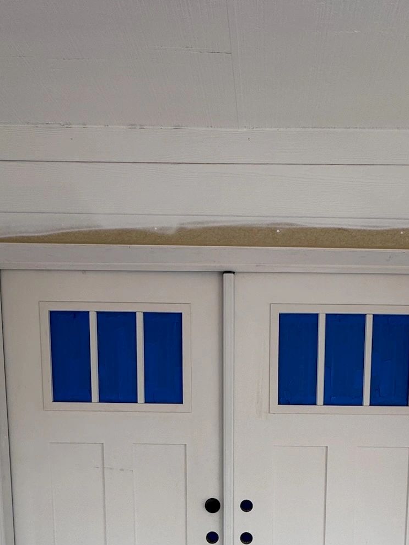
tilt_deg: -7.0
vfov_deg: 55.5
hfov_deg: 47.6
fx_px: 457
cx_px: 264
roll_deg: +0.3
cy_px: 464
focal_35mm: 29
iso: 40
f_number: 2.2
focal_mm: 2.22
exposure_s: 1/578
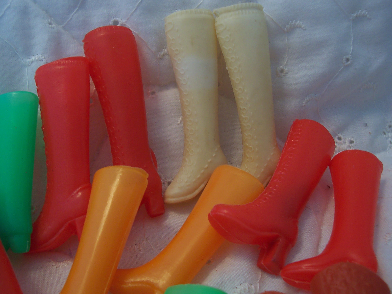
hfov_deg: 50.1
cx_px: 196
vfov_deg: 38.7
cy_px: 147
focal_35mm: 37
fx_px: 419
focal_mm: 5.6
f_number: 2.8
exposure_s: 1/30
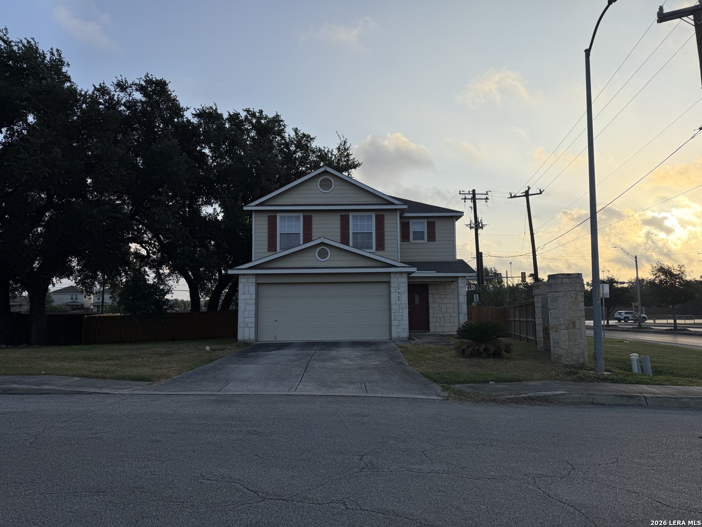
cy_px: 264
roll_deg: +0.4
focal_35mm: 24
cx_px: 351
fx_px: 487
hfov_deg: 71.6
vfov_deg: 56.8
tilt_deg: +5.2
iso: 80
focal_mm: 6.76
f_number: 1.78
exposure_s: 1/4167
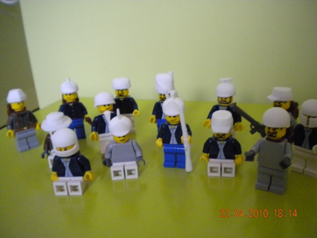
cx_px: 158
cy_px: 119
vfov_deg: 40.7
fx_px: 321
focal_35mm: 35
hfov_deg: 52.6
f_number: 3.1
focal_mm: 6.3
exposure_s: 1/59
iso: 800
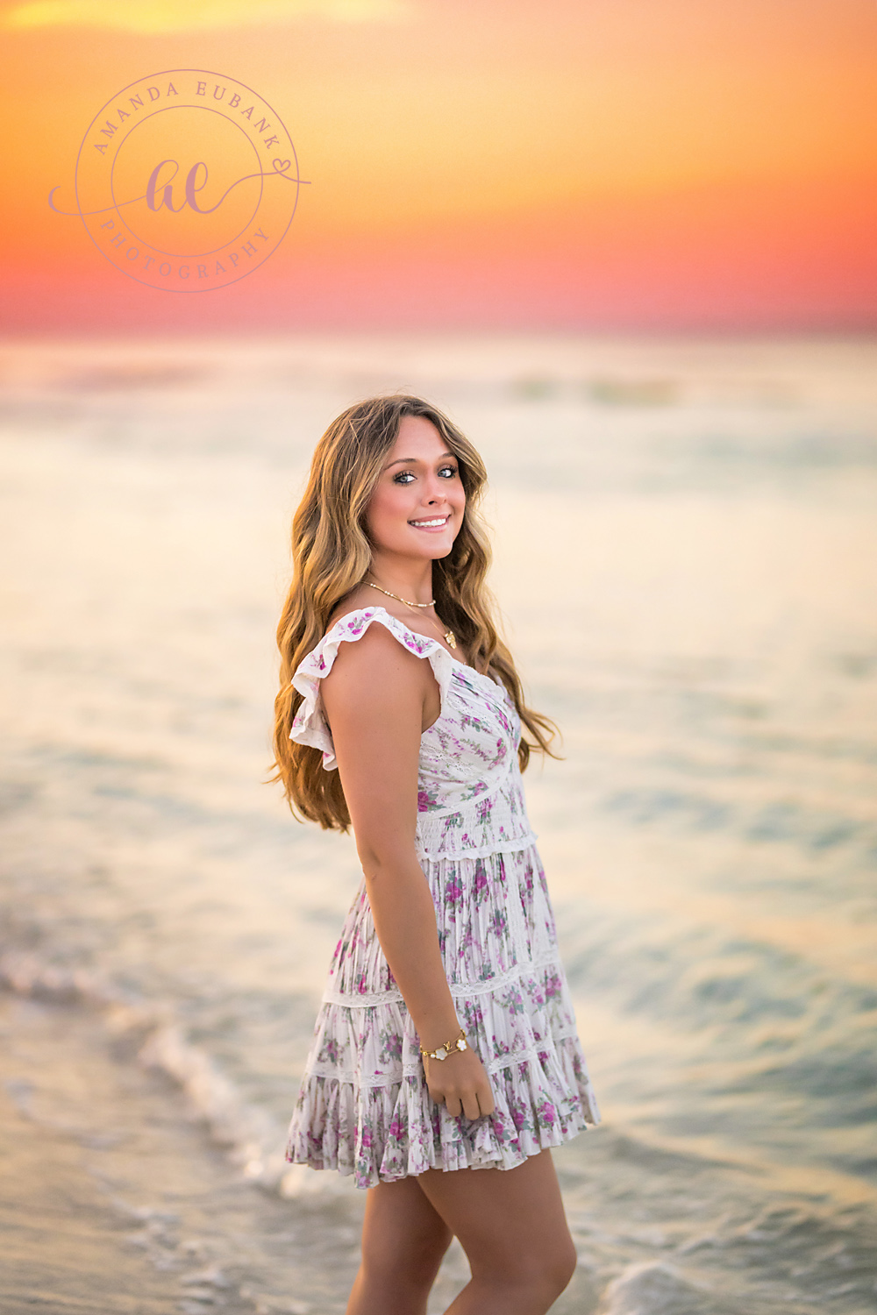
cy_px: 658
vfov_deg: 23.9
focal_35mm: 85
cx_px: 438
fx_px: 3106
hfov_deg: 16.1
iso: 4000
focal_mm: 85
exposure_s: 1/10000
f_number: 1.6
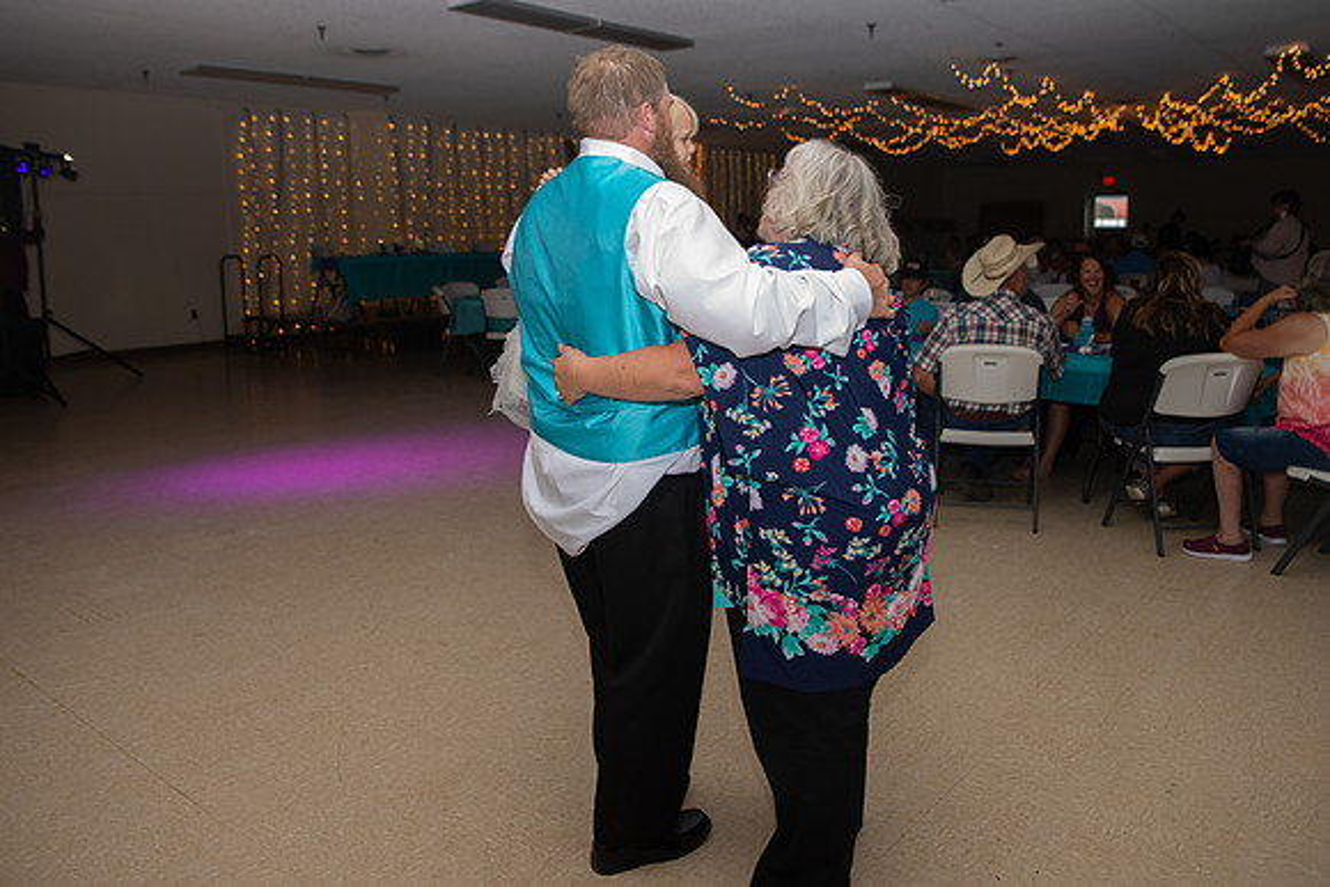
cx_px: 665
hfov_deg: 65.3
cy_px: 368
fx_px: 1038
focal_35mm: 28
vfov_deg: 46.1
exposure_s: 1/125
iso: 800
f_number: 3.5
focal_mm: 24
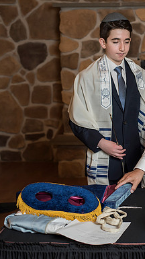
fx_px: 541
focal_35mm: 79
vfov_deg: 26.9
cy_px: 130
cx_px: 170
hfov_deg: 14.8
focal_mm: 50
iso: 800
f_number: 4
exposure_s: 1/125
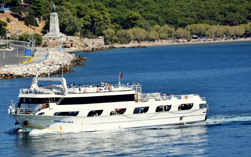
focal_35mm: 270
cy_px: 95
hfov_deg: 7.8
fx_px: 1847
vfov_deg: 4.9
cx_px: 114
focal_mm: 140
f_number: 9
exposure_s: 1/320
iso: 100
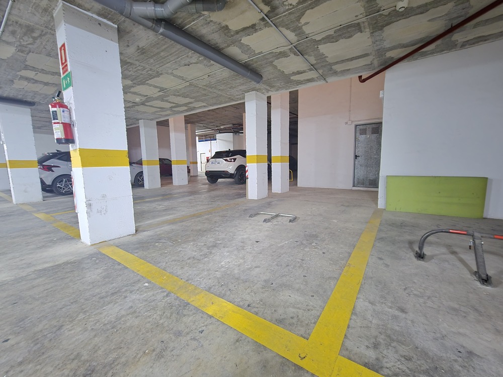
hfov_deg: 106.2
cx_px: 252
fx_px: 189
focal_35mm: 13
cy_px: 188
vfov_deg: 89.9
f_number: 2.2
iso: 1600
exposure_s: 1/7.68
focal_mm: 2.2
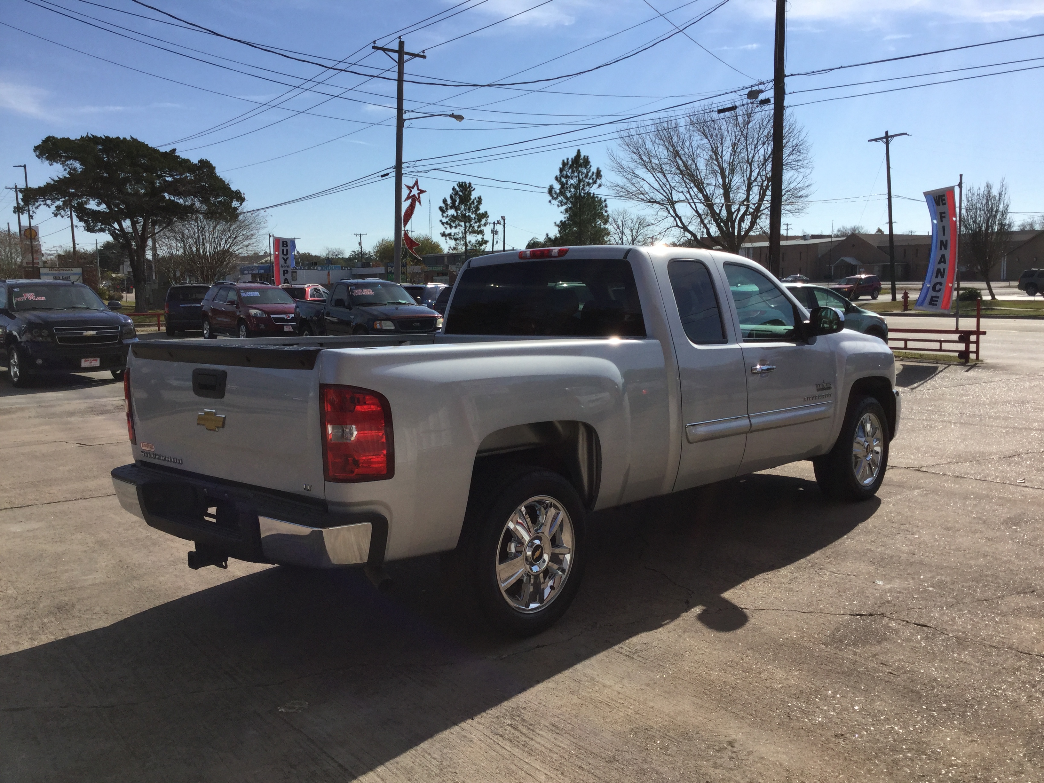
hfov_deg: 58.4
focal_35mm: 31
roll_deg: -0.2
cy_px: 392
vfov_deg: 45.4
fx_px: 935
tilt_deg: -7.5
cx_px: 522
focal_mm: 3.3
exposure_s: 1/2203
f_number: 2.4
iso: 25
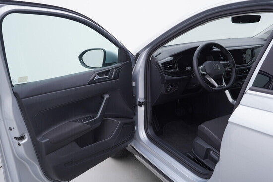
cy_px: 91
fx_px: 273
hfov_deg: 53.1
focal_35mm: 36
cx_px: 136
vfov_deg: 36.9
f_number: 3.5
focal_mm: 24
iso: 125
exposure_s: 1/60
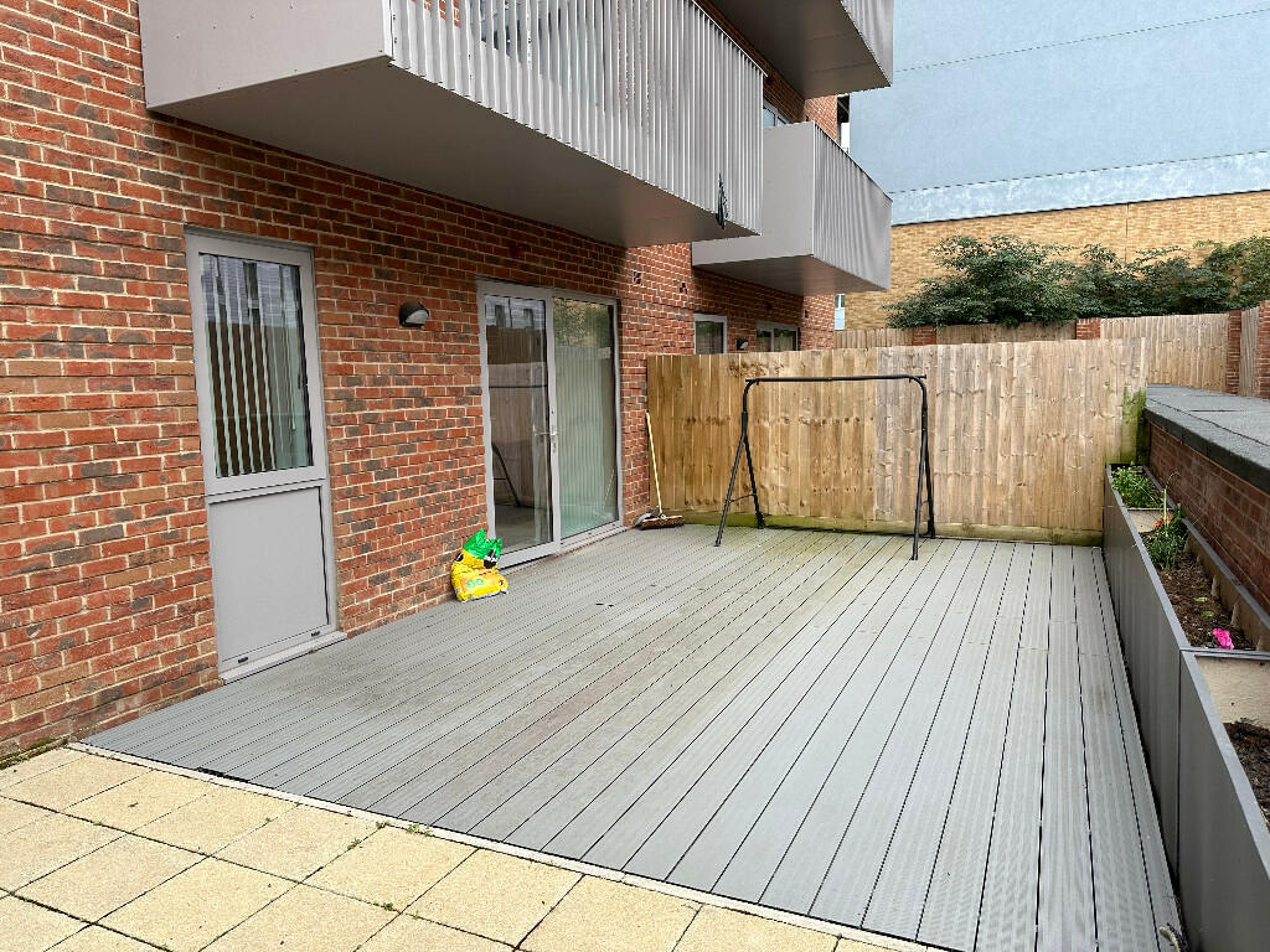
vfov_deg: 56.8
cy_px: 476
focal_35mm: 24
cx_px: 635
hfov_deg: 71.6
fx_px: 881
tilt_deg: -6.8
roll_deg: +1.4
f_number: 1.78
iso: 80
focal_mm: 6.86
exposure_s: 1/264
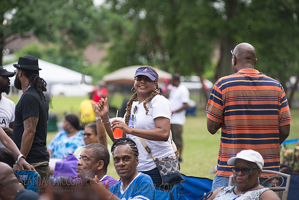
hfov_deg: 10.3
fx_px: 1661
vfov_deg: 6.9
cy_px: 100
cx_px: 150
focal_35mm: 200
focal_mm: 200
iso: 400
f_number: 5
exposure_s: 1/200
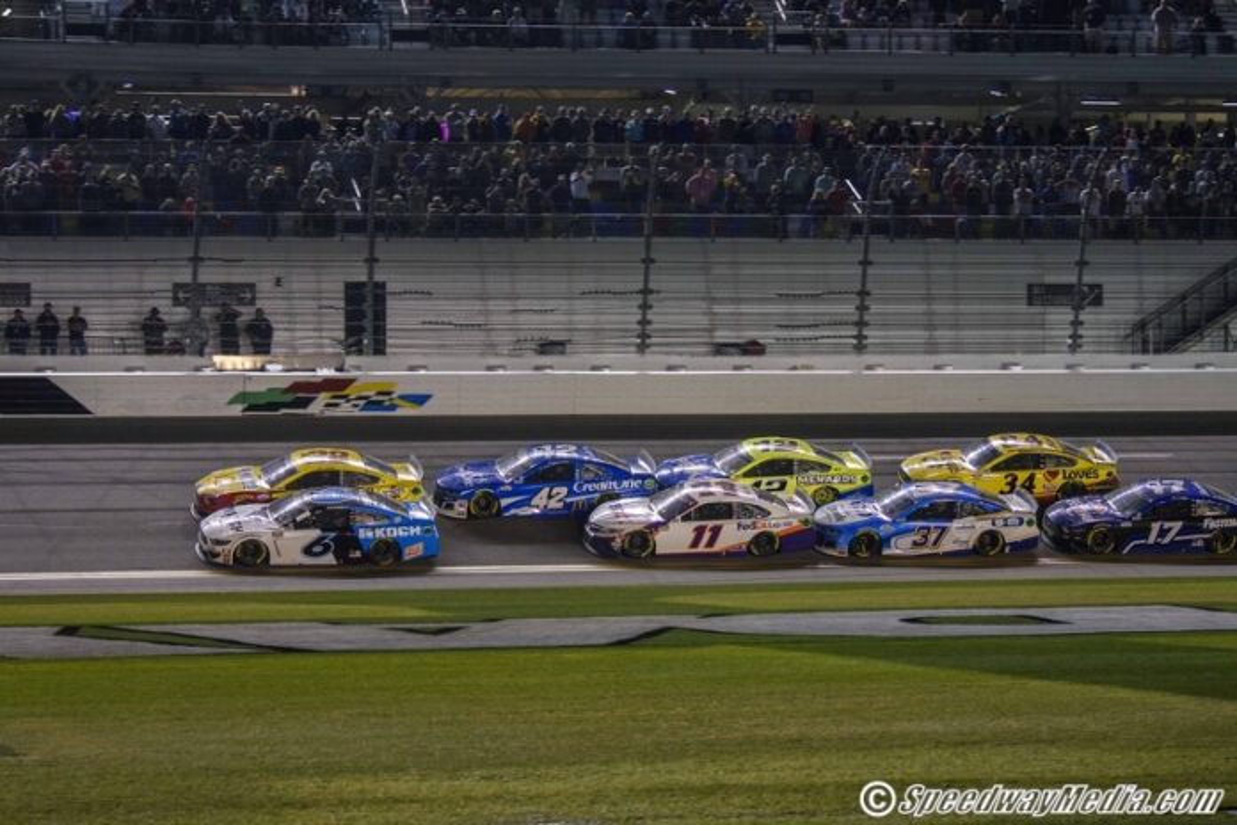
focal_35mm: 105
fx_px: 3608
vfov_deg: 13.0
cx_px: 618
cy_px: 412
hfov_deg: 19.5
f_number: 2.8
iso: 1600
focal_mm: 70
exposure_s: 1/800
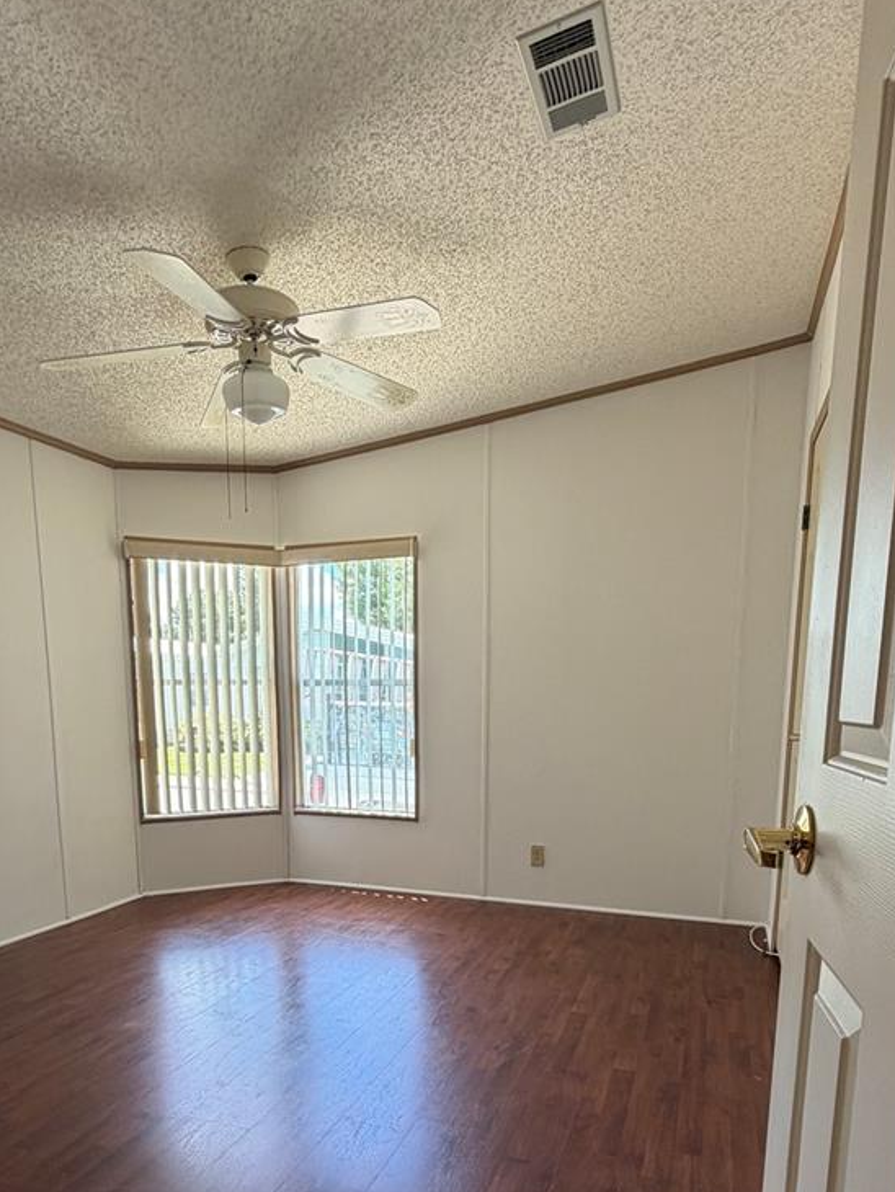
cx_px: 418
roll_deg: +0.1
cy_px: 830
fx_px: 792
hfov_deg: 58.9
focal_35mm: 23
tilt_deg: -9.6
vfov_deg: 70.9
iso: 100
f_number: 2.2
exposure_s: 1/120
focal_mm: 2.22
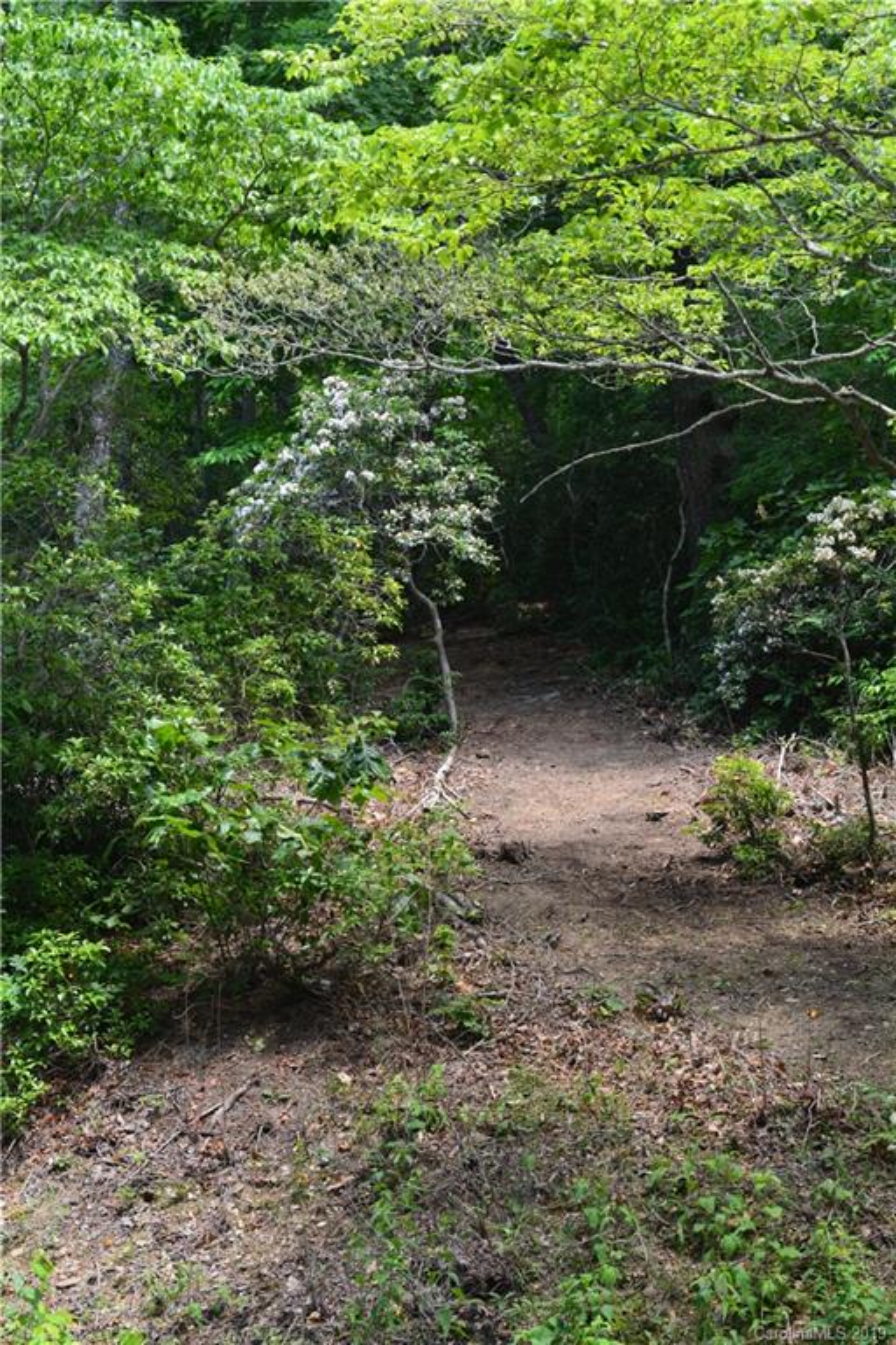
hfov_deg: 21.6
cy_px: 672
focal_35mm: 63
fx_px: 2352
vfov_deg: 31.9
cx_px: 448
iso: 400
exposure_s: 1/50
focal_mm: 42
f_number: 10
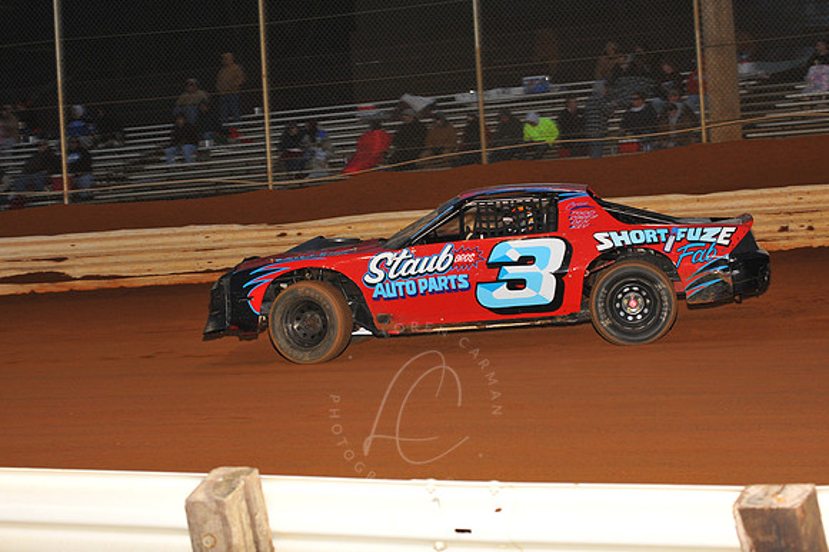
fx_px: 2117
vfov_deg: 14.8
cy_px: 276
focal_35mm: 92
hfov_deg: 22.2
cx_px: 414
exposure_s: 1/320
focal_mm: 92
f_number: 7.1
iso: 1250
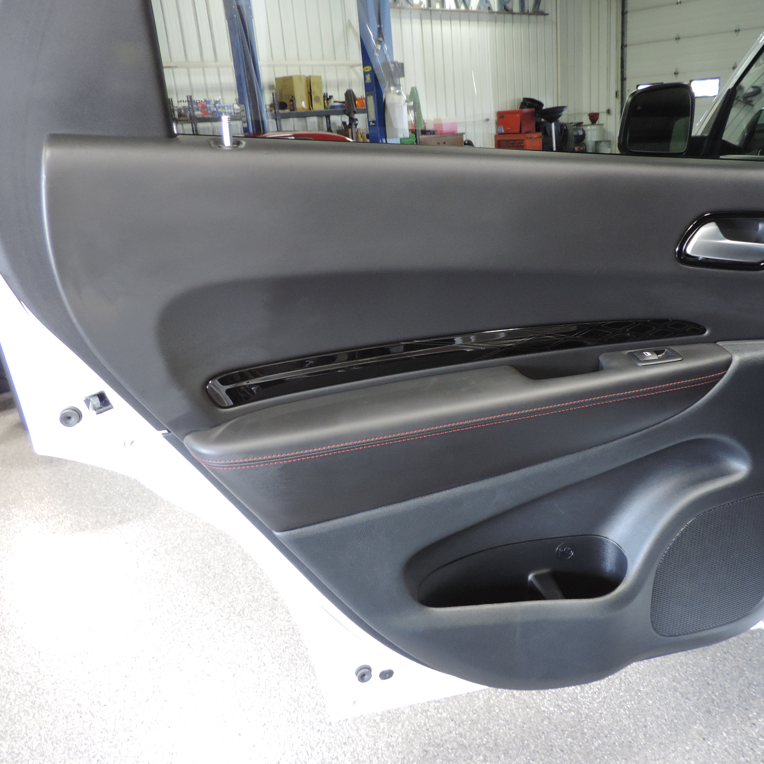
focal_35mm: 29
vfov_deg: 55.6
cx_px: 452
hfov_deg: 55.3
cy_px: 386
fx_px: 724
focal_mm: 4.3
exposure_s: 1/15
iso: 400
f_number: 3
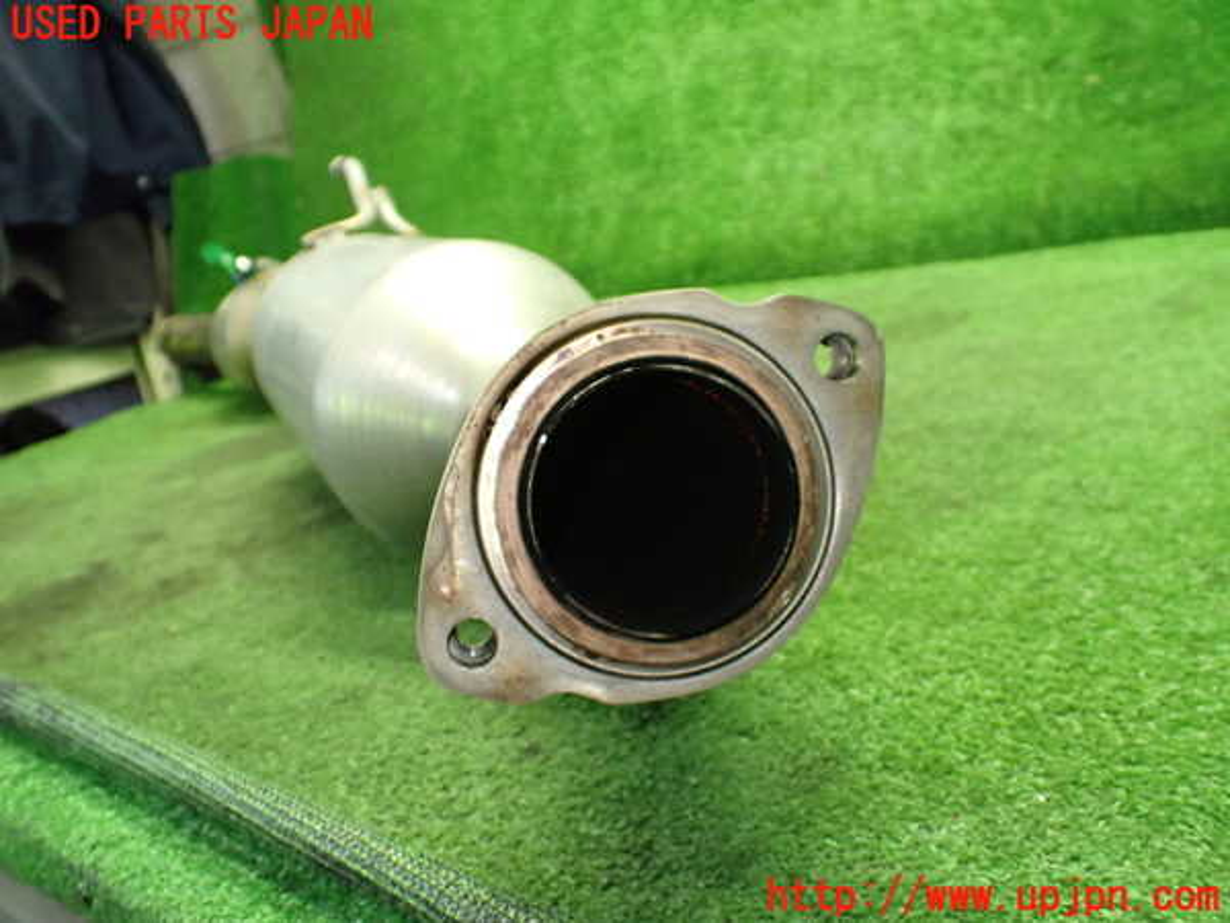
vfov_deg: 46.8
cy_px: 462
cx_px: 615
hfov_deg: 60.0
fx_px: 1066
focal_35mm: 30
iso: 800
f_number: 2.3
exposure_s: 1/80
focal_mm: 5.4
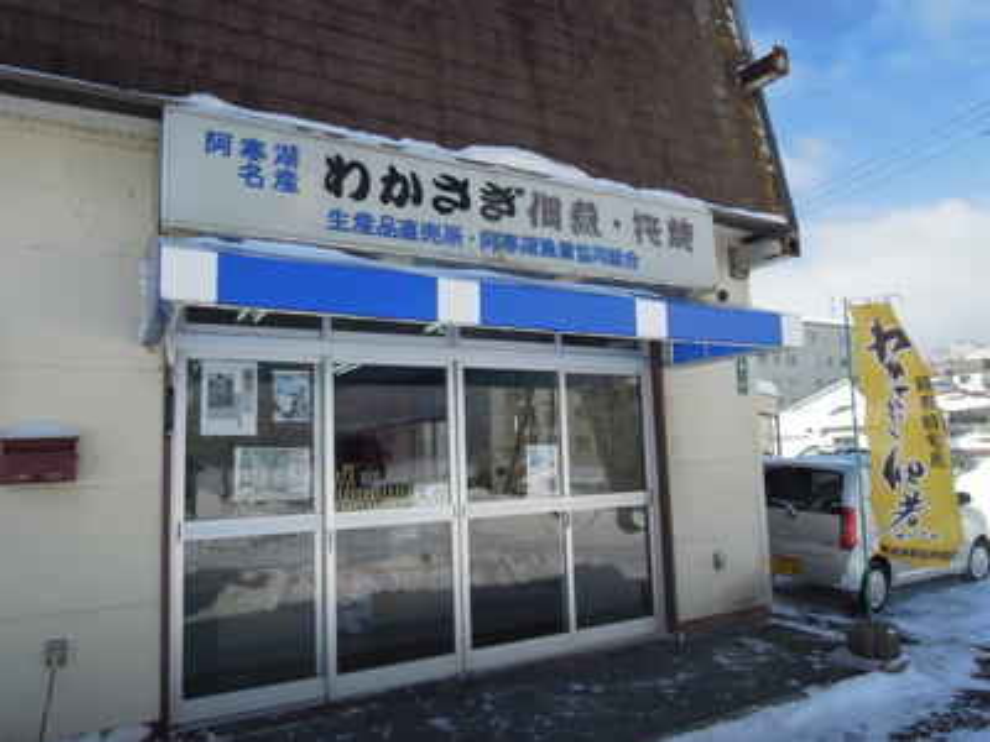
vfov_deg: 56.8
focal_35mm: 24
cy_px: 371
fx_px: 686
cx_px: 495
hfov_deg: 71.6
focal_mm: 4.3
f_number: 4
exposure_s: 1/1600
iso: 160
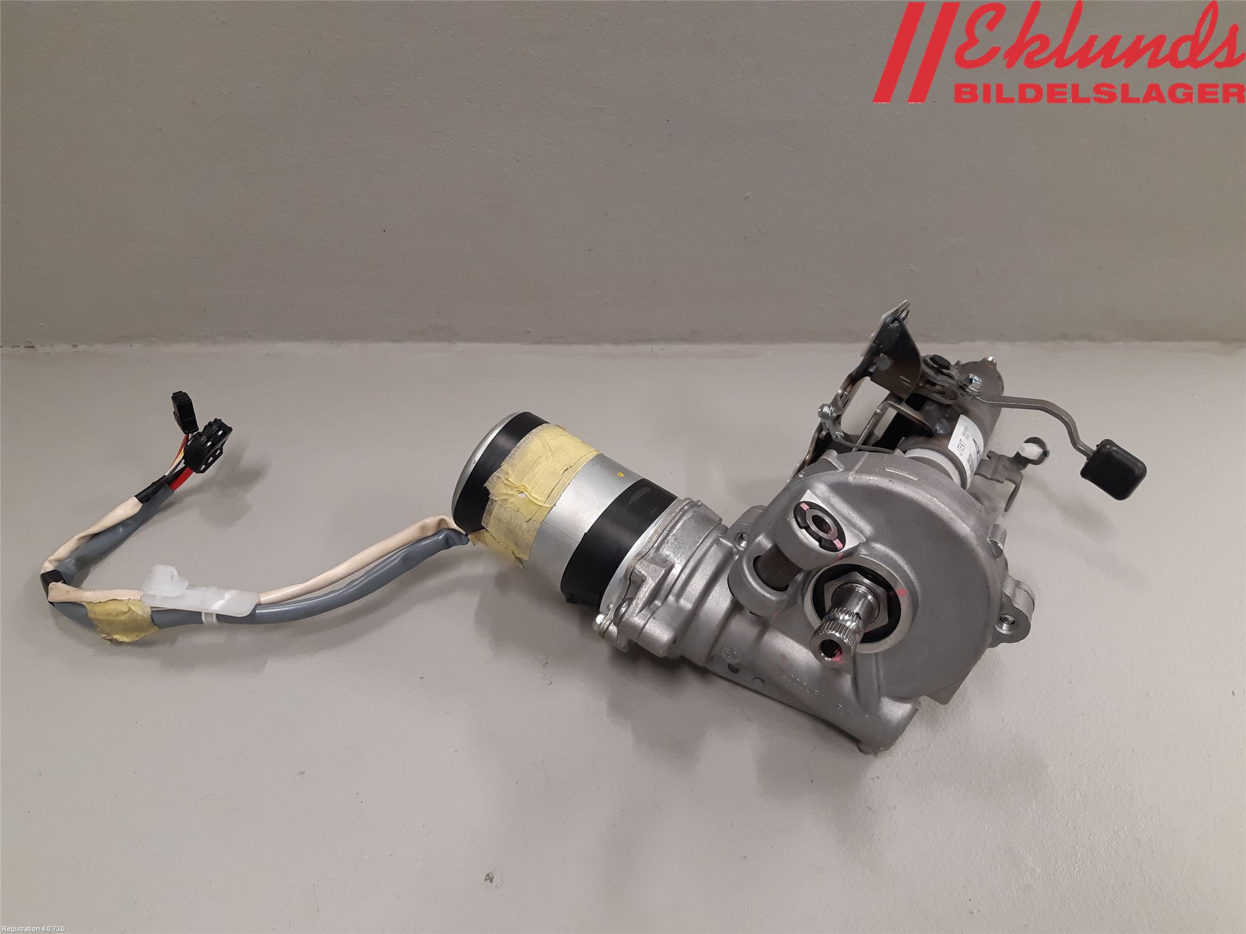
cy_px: 467
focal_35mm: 26
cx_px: 623
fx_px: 936
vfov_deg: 53.1
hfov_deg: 67.3
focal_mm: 3.93
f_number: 1.7
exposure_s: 1/50
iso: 125
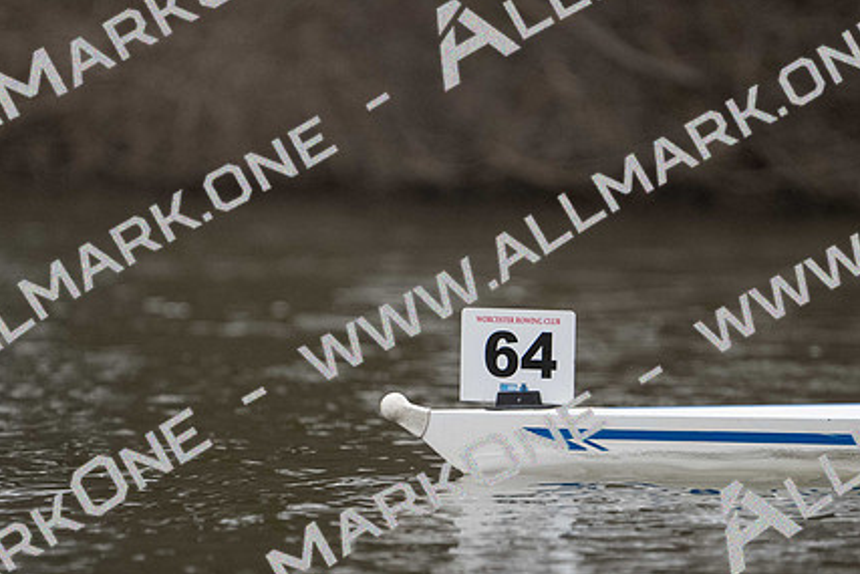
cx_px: 548
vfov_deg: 1.7
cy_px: 386
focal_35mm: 815
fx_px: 19475
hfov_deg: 2.5
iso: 2500
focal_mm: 600
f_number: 6.3
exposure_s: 1/1000
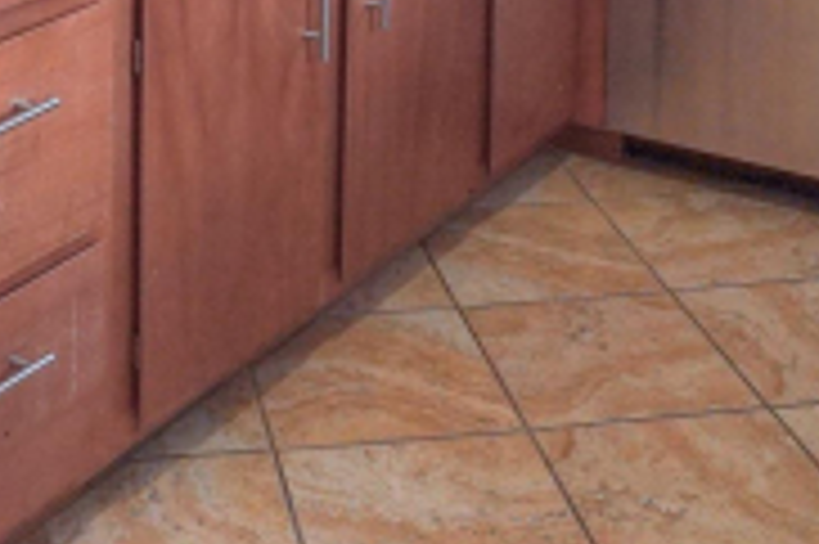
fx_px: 1591
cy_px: -481
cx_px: 263
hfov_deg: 28.6
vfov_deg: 16.0
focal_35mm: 70
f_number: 3.5
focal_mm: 17
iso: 1600
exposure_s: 1/160
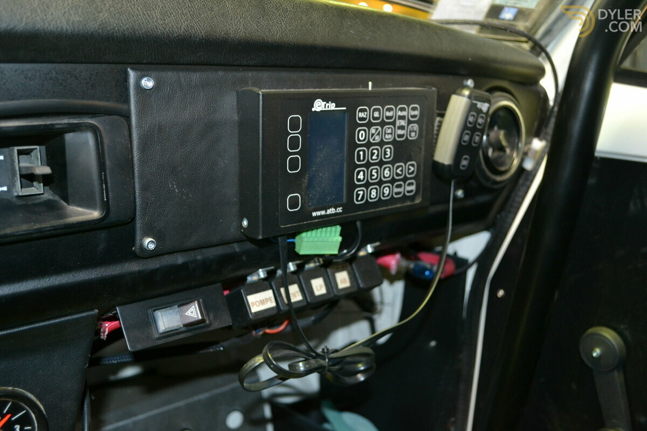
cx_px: 324
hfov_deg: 53.1
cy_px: 216
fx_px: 647
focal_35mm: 36
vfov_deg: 36.9
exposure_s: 1/60
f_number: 4
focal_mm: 24
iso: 1100
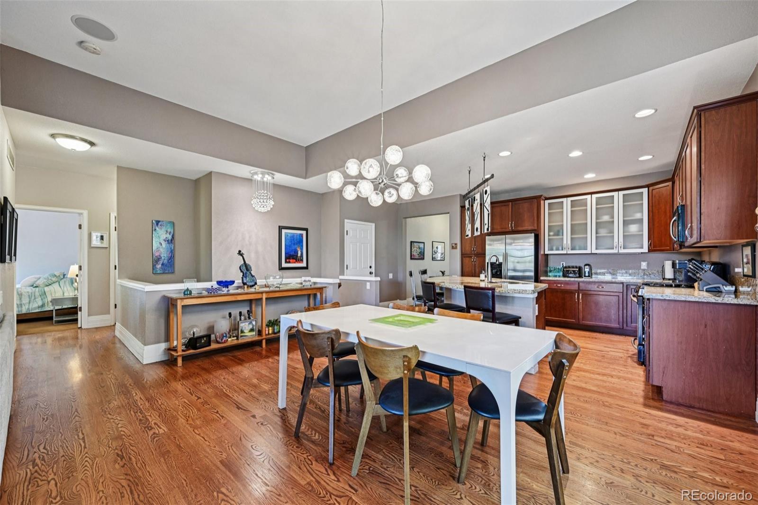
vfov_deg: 81.2
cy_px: 252
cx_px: 379
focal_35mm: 14
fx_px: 295
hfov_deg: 104.3
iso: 400
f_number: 8
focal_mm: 14
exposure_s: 1/8
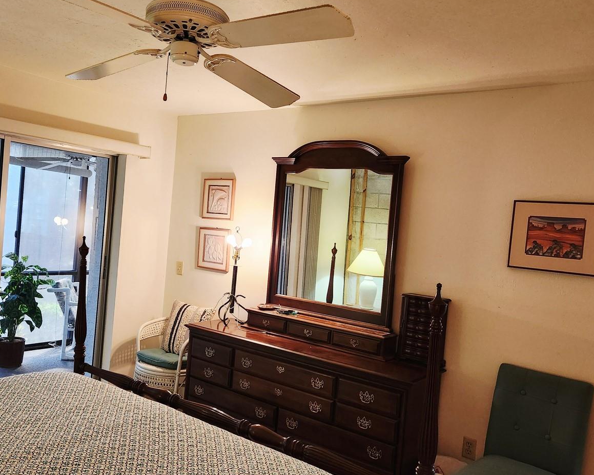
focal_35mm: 31
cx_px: 238
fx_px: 545
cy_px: 235
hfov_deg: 56.7
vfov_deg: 47.1
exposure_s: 1/120
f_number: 1.8
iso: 320
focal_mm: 5.4
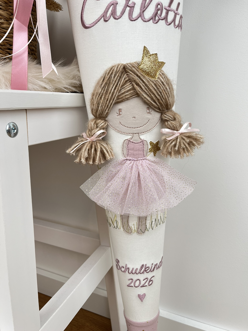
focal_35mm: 26
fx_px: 248
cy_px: 166
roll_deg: -1.1
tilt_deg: -15.4
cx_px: 124
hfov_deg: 53.1
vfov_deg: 67.3
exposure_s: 1/119
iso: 50
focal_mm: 5.1
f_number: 1.6
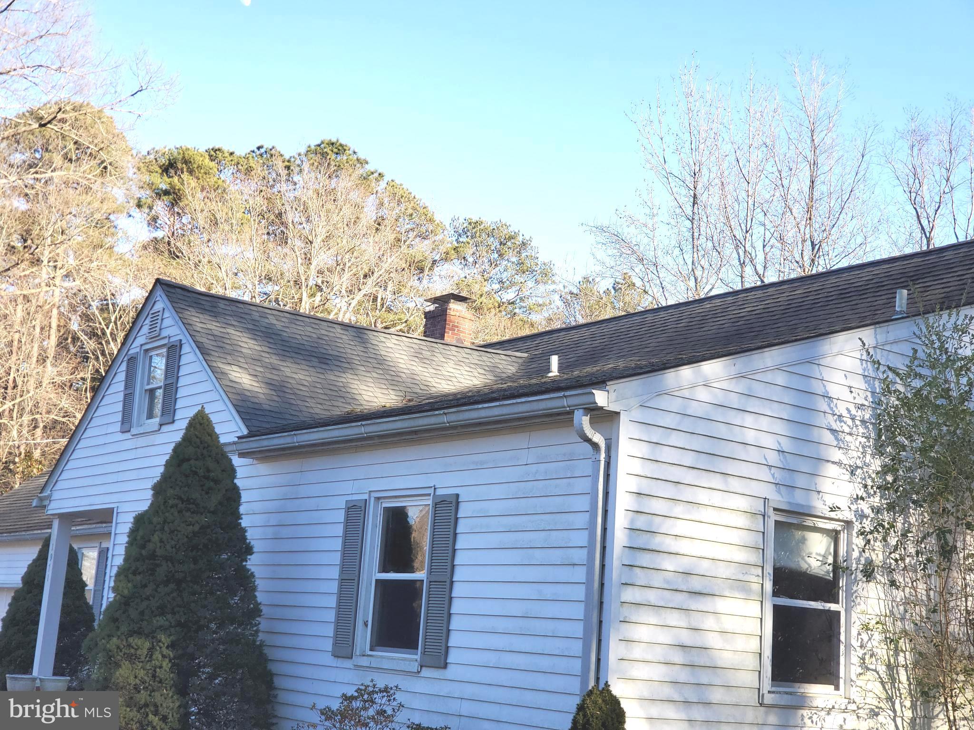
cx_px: 487
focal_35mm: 52
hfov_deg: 36.8
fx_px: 1463
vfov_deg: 28.0
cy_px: 365
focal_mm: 6
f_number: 2.4
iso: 50
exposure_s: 1/284
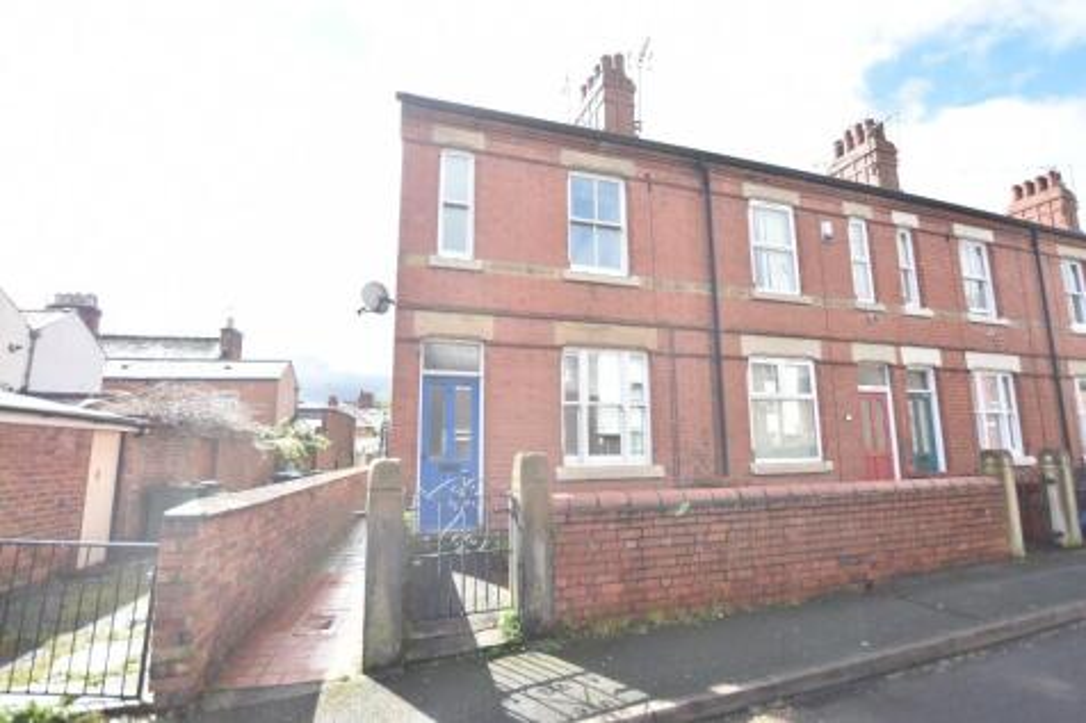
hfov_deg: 92.5
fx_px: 520
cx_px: 543
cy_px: 362
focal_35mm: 17
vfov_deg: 69.6
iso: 100
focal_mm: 11.5
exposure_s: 1/320
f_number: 3.5
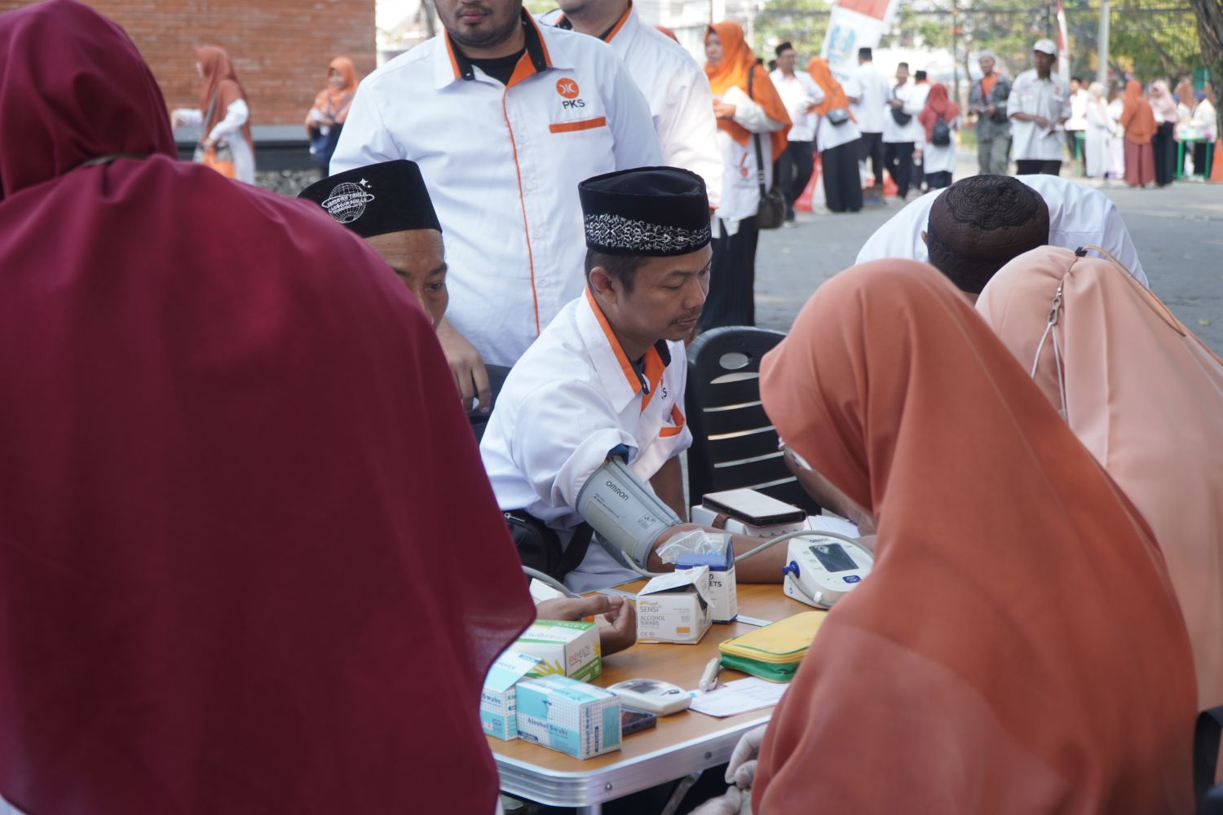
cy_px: 408
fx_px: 1732
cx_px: 612
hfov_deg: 38.9
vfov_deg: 26.5
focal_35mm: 51
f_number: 4
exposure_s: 1/100
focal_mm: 34
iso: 100
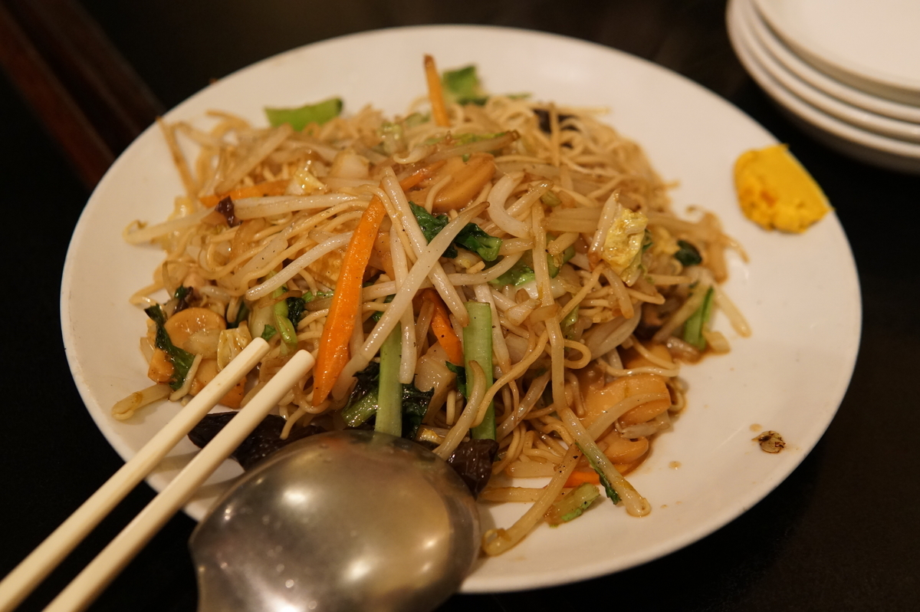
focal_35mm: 45
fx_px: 1149
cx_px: 460
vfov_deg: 29.8
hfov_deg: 43.6
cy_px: 306
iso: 1600
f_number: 2.8
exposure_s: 1/60
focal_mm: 30
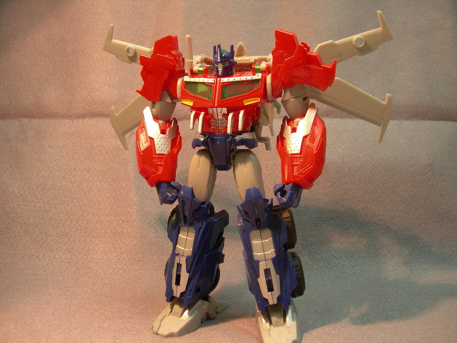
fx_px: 502
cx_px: 228
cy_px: 172
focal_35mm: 38
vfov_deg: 37.7
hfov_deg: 49.0
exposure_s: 1/11.4
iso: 50
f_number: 2.8
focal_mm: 7.8
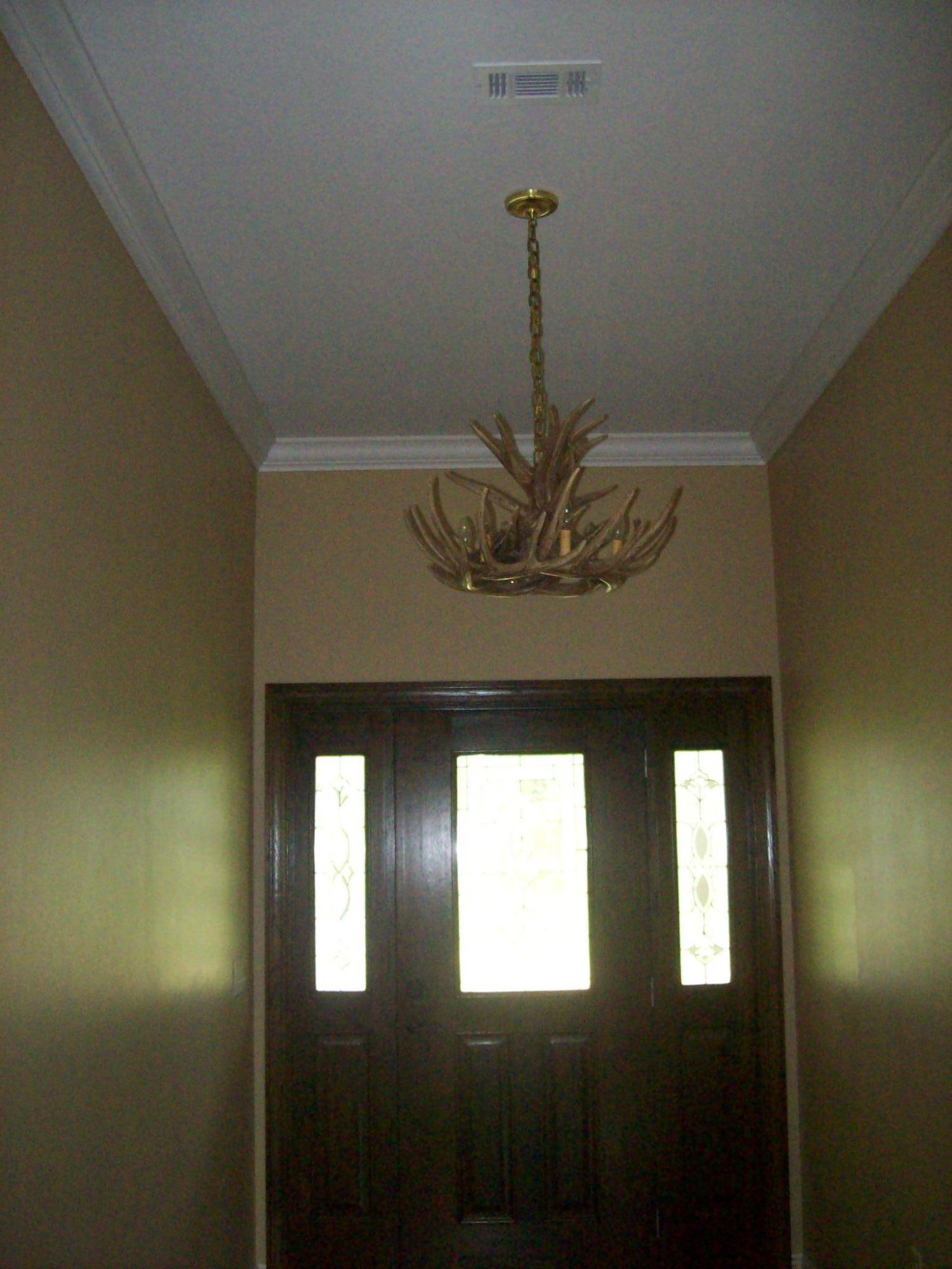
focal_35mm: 36
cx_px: 476
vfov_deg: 51.4
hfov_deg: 39.7
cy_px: 634
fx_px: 1320
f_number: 2.7
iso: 400
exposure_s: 1/128
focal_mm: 6
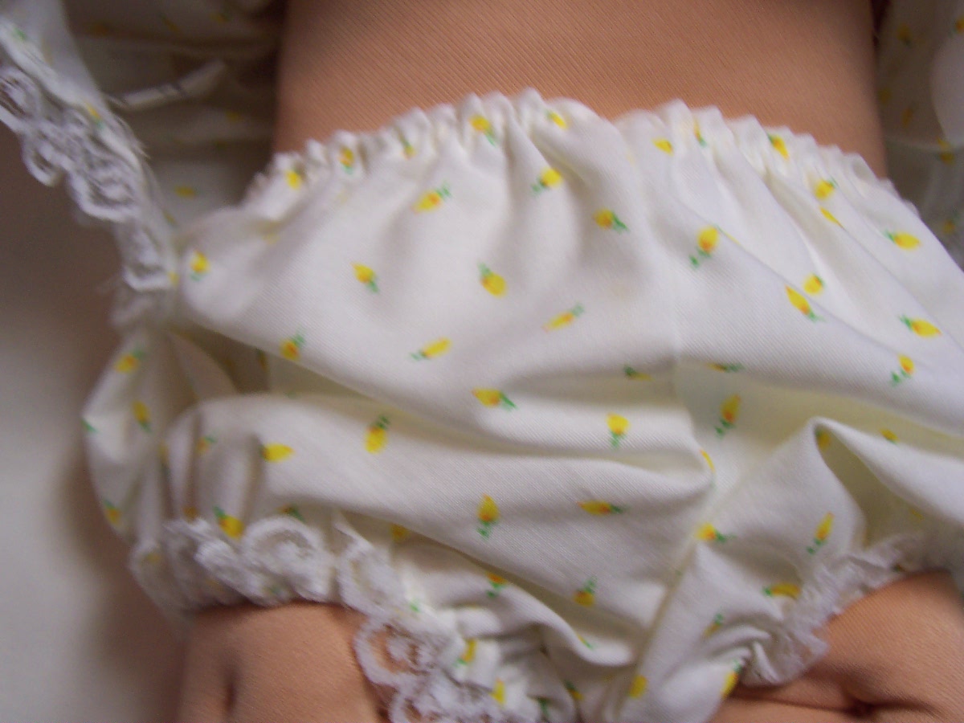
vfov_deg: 38.7
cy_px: 362
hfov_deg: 50.1
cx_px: 482
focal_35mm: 37
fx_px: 1030
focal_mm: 5.6
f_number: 2.8
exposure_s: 1/60
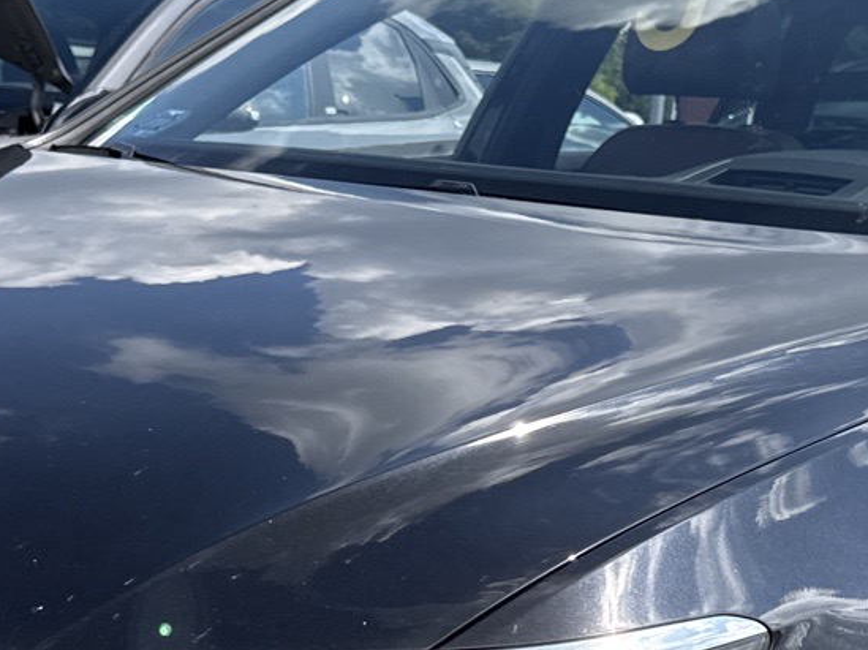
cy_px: 650
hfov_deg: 23.3
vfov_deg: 17.2
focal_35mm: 84
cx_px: 414
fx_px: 2105
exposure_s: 1/2703
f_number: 1.78
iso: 80
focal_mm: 6.76
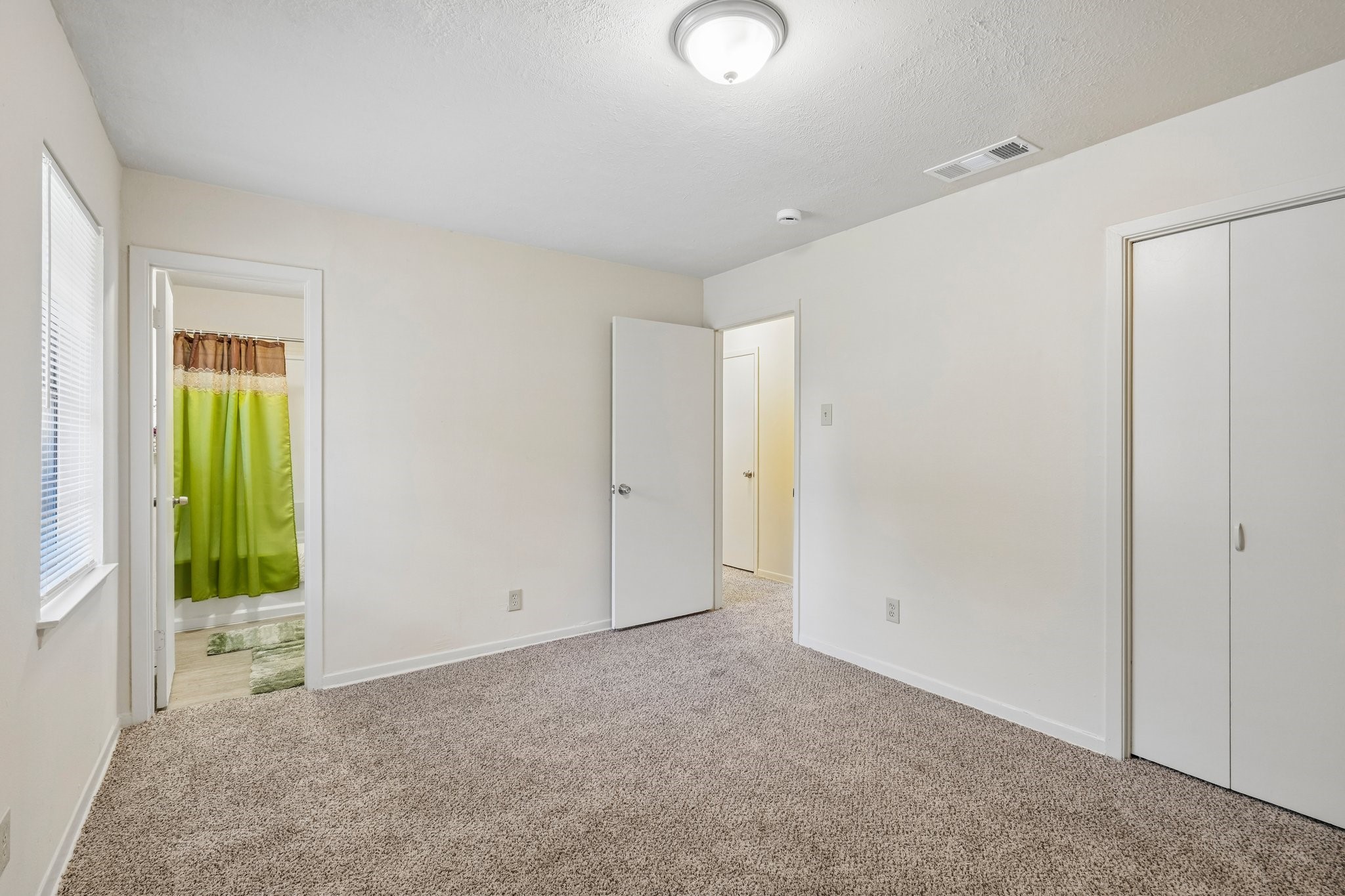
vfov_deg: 73.7
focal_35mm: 16
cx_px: 672
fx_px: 598
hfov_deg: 96.7
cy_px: 448
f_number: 8
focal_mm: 16
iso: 400
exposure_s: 1/5
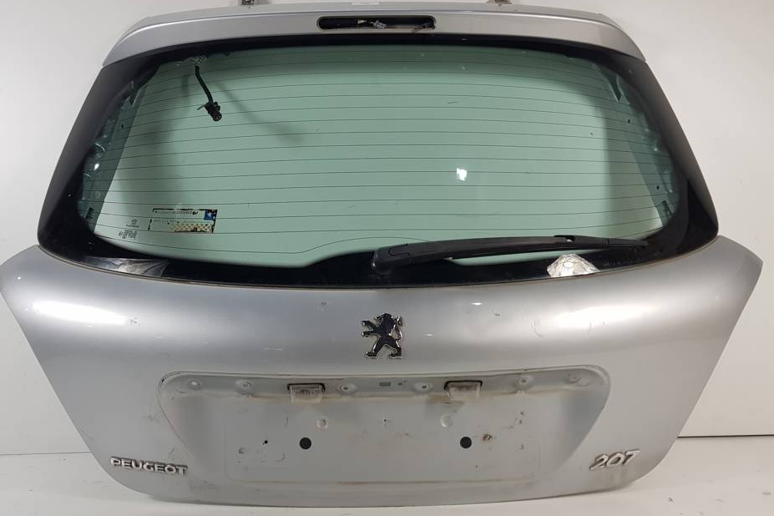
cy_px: 251
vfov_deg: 46.4
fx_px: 602
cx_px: 382
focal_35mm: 28
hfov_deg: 65.5
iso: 50
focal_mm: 4.2
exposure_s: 1/100
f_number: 1.7
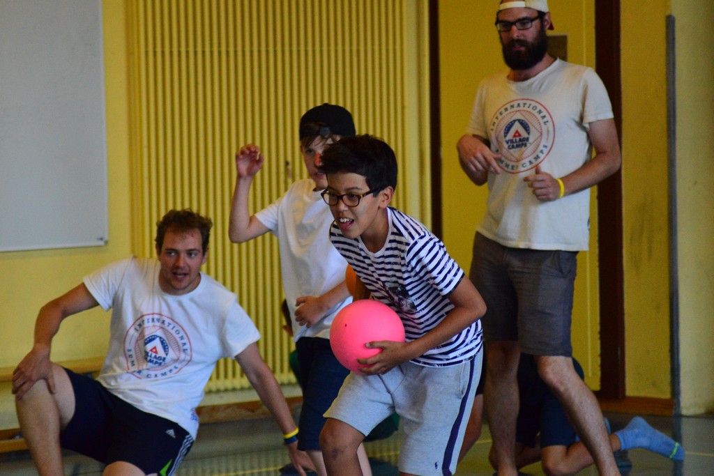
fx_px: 3273
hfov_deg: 12.5
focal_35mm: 165
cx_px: 357
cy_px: 238
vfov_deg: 8.3
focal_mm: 110
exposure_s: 1/250
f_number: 4
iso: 3200
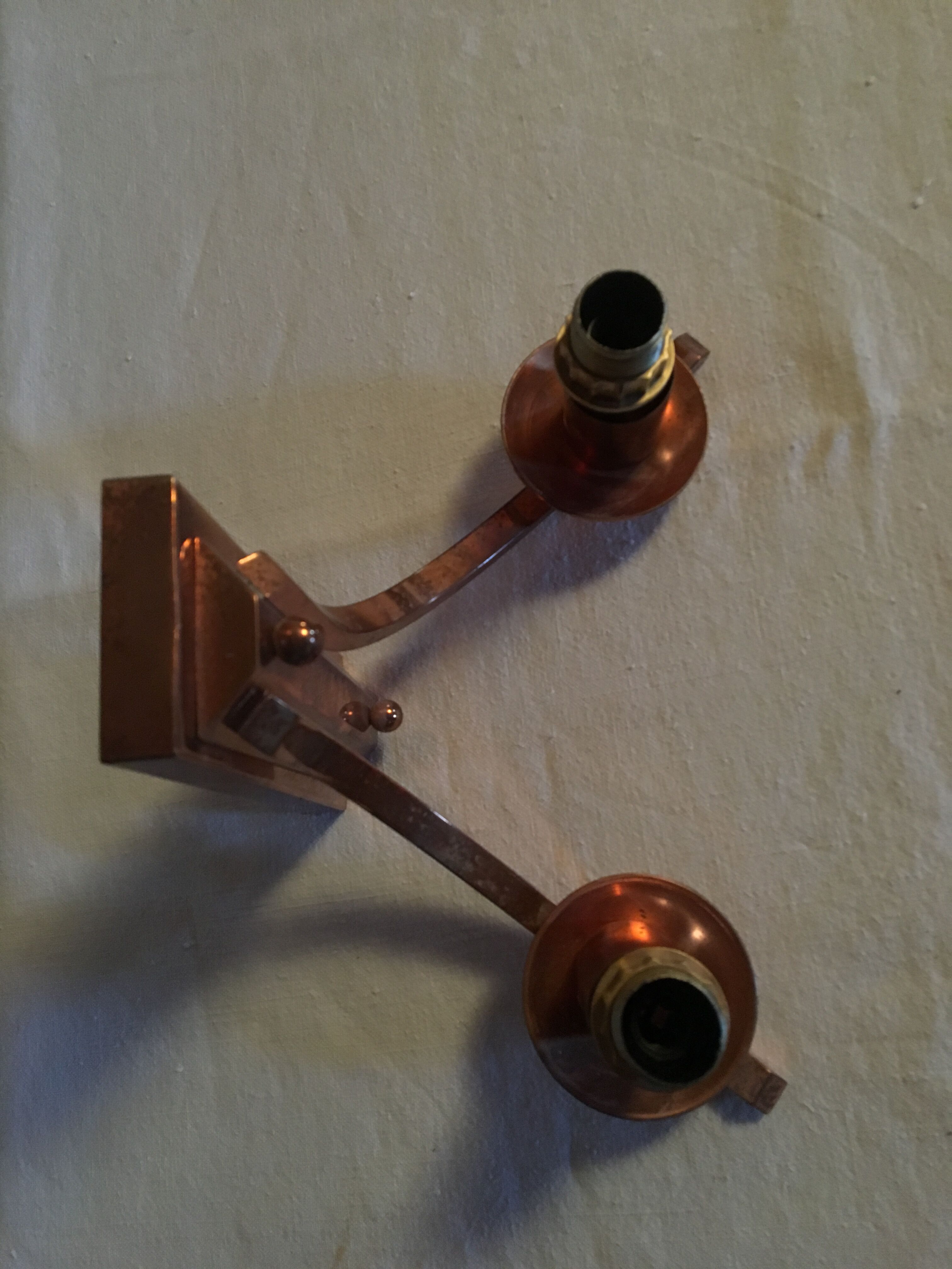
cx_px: 476
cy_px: 634
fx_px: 1063
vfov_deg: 61.7
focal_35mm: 29
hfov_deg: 48.2
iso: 200
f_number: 2.2
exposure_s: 1/20
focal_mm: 4.15
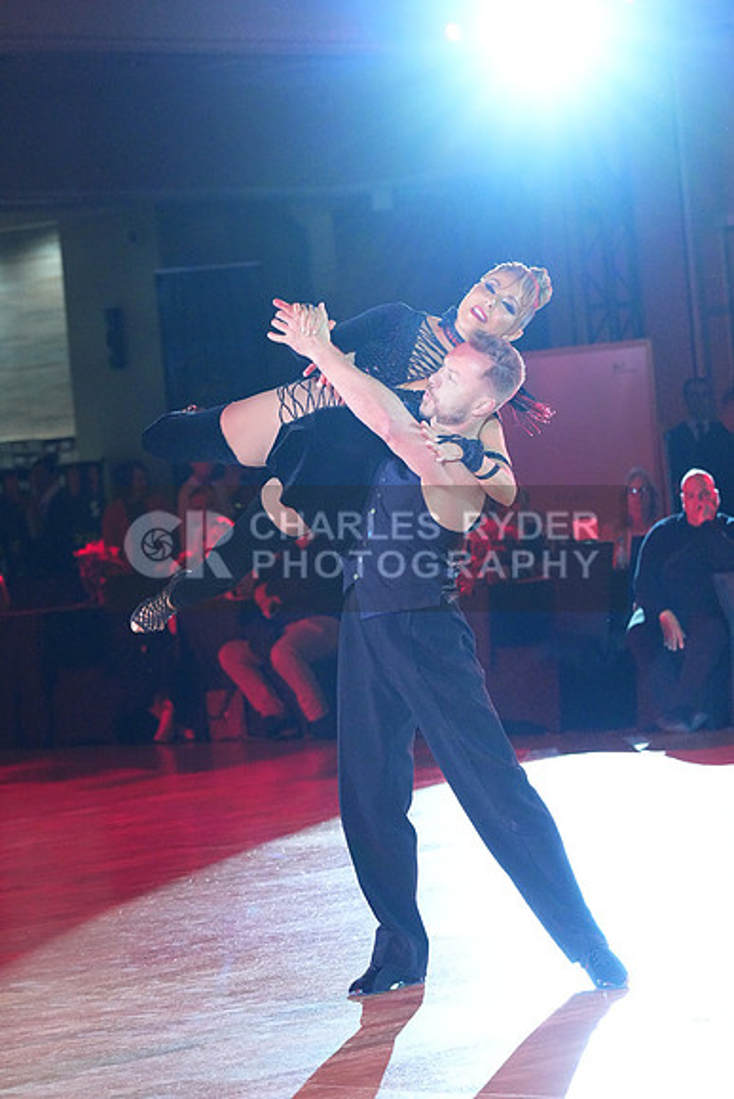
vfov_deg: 15.2
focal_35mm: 135
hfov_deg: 10.2
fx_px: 4126
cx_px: 367
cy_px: 550
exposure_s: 1/400
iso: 10000
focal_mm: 135
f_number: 5.6
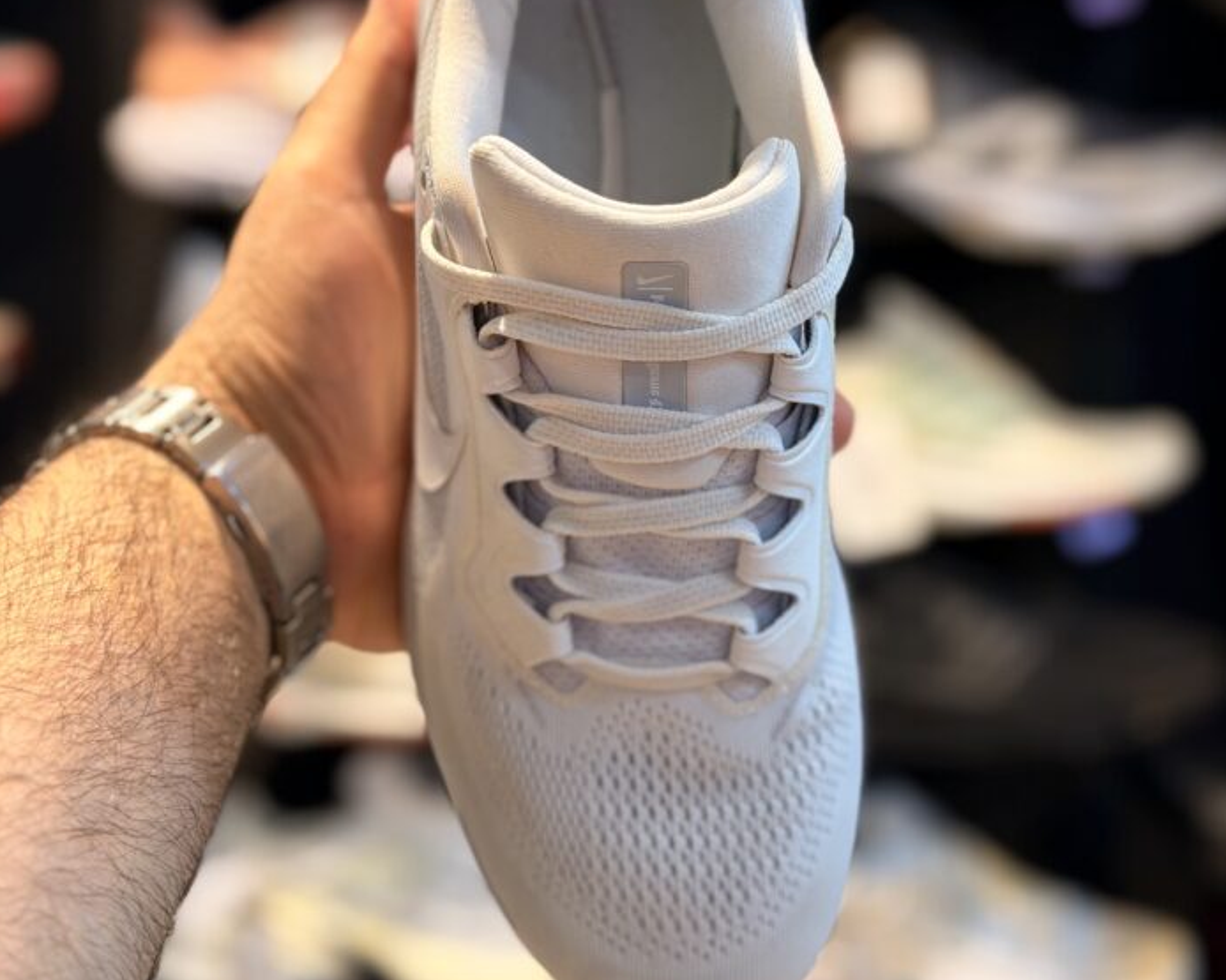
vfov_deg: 24.2
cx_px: 613
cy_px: 409
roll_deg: -0.7
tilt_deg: -3.9
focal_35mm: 63
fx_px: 2286
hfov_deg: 30.0
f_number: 1.78
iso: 64
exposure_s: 1/100
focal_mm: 6.76
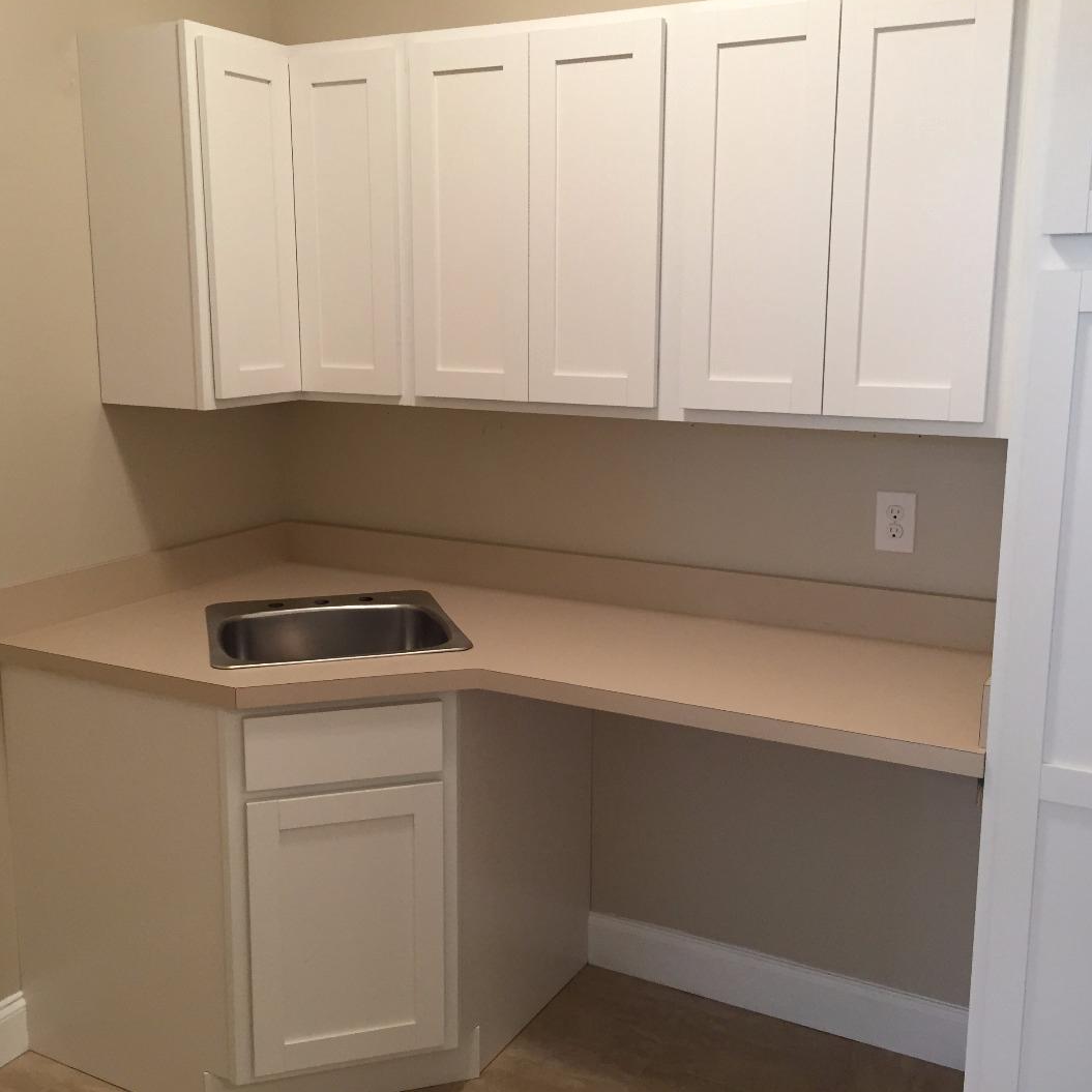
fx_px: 1249
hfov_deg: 47.2
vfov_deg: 47.2
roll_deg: -0.8
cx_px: 547
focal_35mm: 35
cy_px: 534
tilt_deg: -10.6
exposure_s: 1/30
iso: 100
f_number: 2.2
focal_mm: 4.15
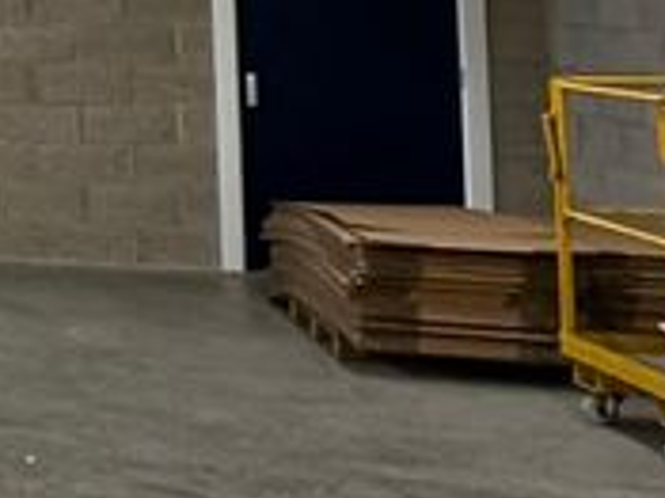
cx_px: -1129
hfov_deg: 12.9
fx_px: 1709
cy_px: -67
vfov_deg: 16.0
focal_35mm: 89
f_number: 2.2
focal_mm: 2.22
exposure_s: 1/100
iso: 125
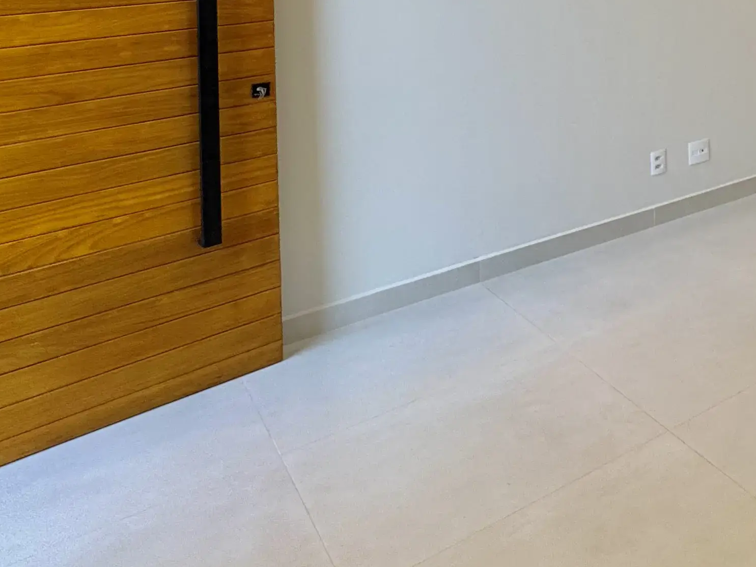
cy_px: -97
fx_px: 830
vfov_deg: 32.0
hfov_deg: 34.9
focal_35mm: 38
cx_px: 973
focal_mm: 2.22
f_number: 2.2
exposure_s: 1/120
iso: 64
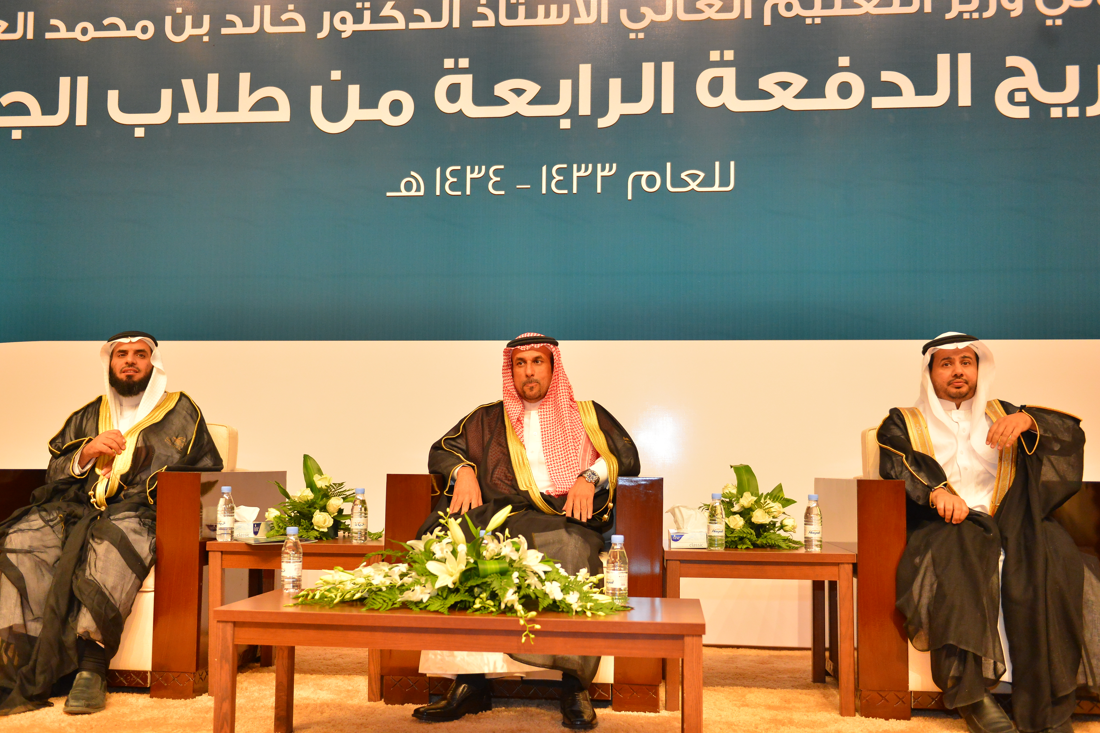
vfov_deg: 35.0
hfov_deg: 50.7
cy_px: 408
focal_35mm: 38
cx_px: 541
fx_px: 1161
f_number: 2.8
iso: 2000
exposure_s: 1/250
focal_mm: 34
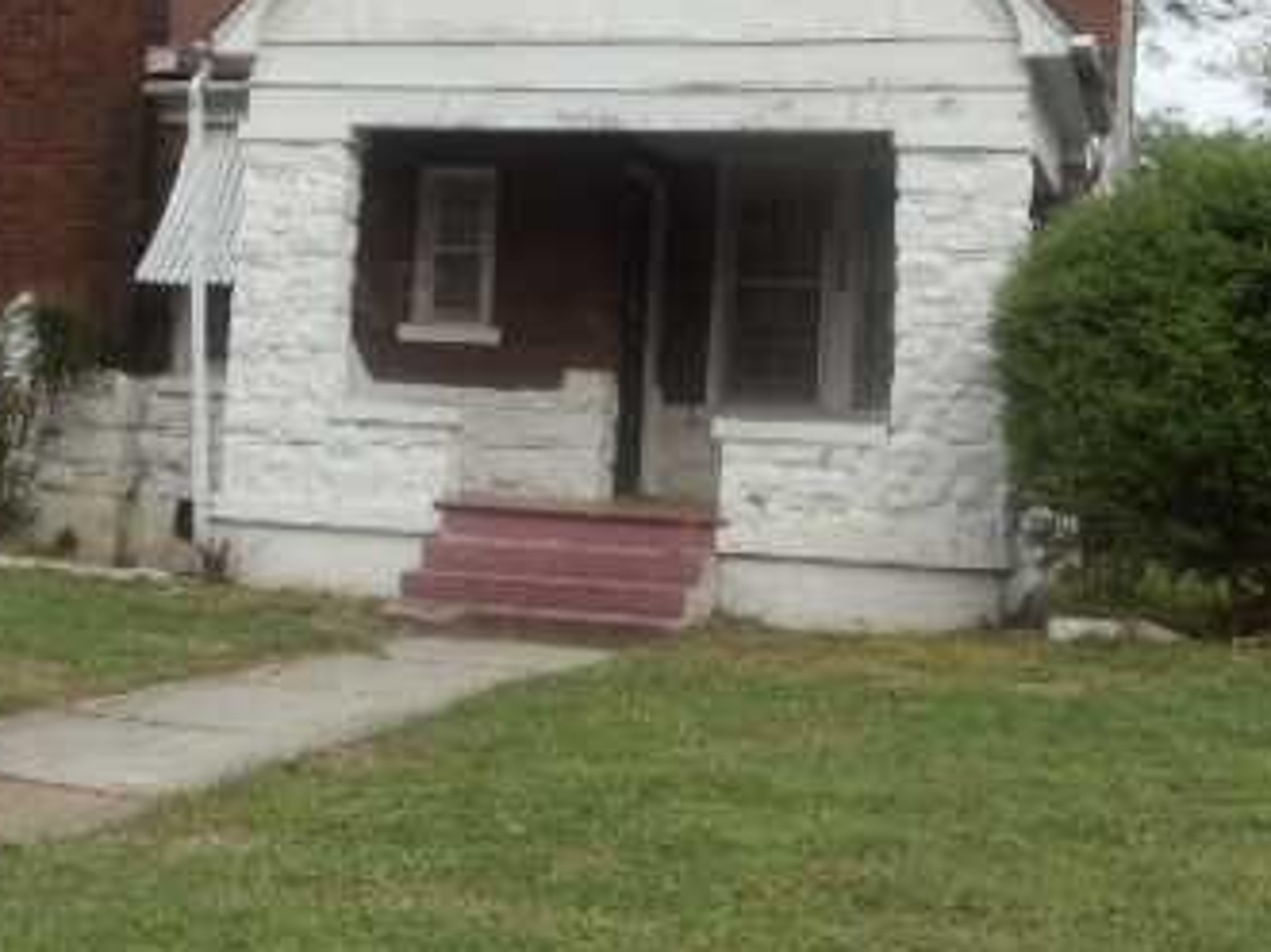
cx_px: 311
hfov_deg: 22.8
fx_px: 3120
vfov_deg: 17.3
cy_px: 292
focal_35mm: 85
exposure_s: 1/400
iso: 100
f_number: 3.5
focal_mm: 6
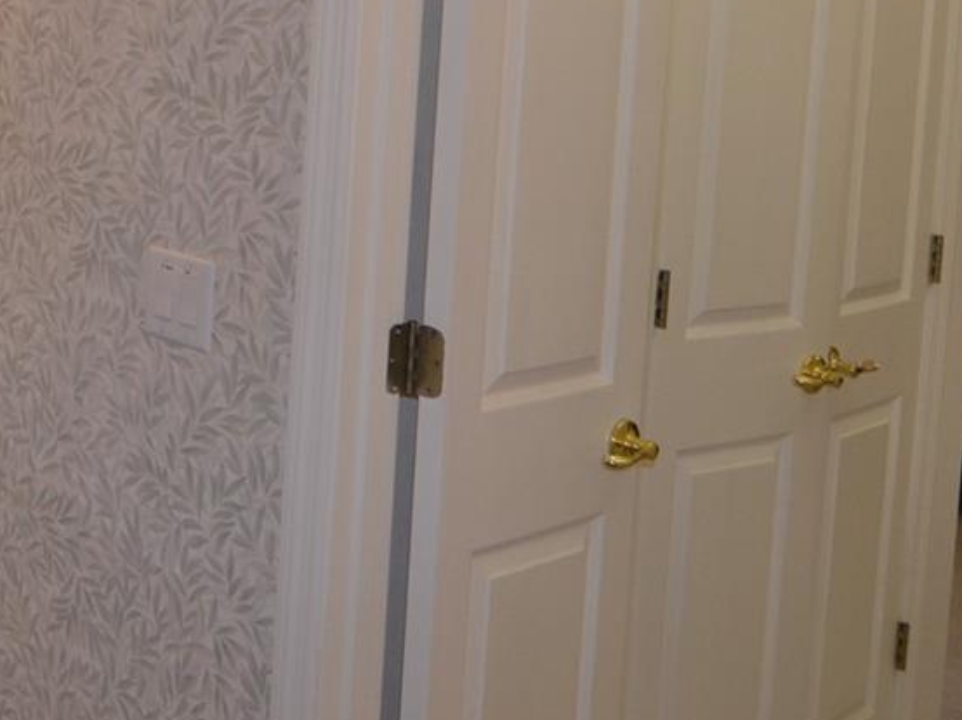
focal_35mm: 50
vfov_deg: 28.0
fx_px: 1389
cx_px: -193
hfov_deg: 31.8
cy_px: 75
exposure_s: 1/100
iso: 360
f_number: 5
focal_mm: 12
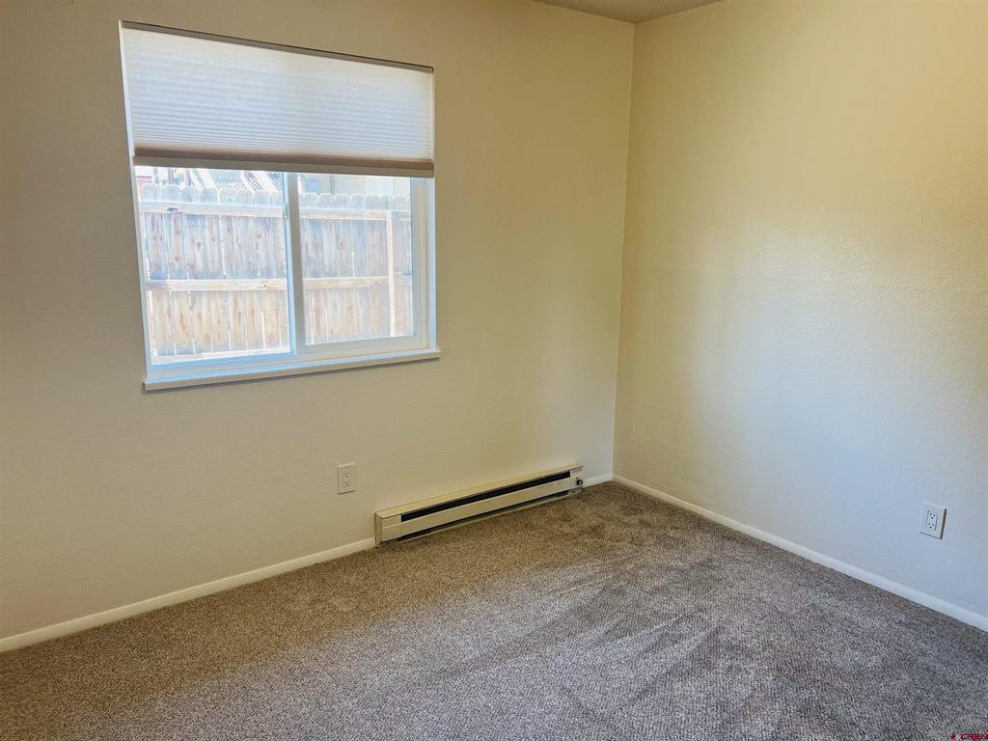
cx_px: 494
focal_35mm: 26
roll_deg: -0.4
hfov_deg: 67.3
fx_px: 742
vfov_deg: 53.1
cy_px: 370
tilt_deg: -12.3
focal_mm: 5.7
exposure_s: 1/120
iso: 80
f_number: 1.5
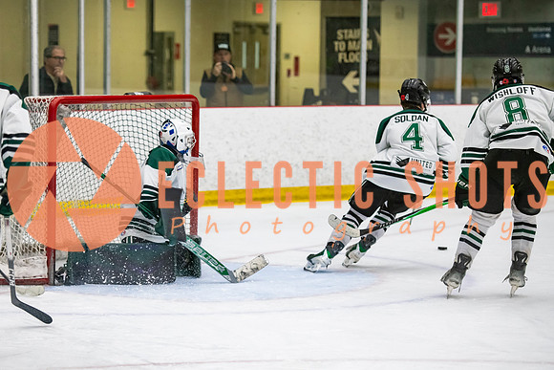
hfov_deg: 14.1
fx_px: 2240
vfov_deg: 9.4
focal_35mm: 146
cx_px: 198
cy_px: 214
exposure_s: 1/640
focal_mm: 112
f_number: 3.2
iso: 2000
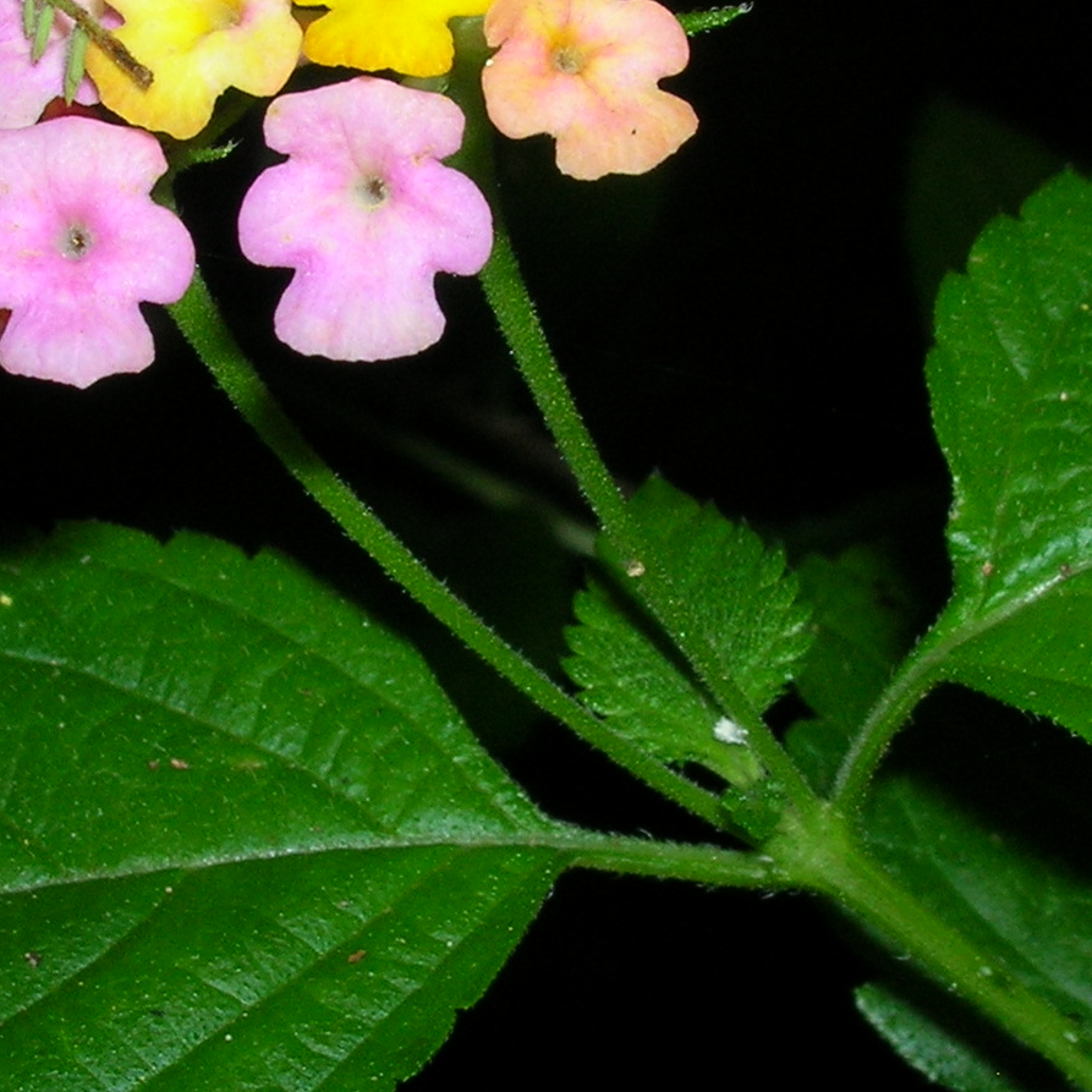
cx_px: 544
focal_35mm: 118
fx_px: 4211
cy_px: 518
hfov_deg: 14.8
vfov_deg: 14.8
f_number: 5.4
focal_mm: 7.7
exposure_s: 1/60.1
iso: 50
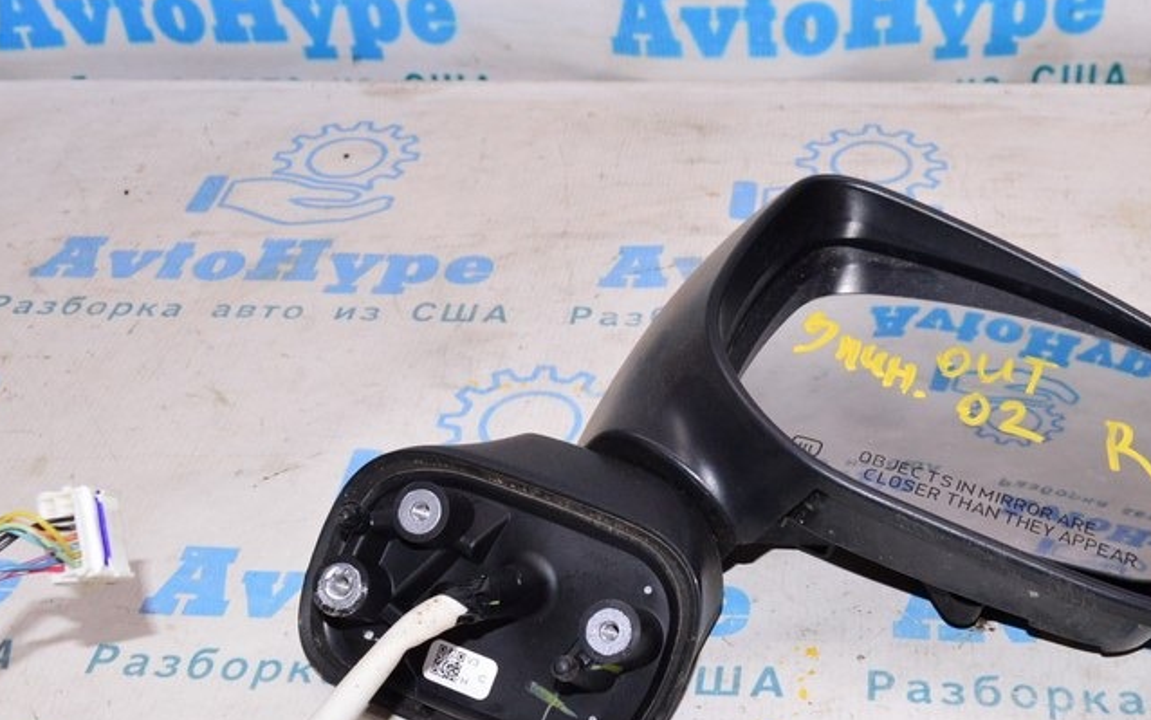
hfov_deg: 40.6
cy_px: 492
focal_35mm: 49
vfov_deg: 26.2
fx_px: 1537
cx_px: 763
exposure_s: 1/160
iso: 1600
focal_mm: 20
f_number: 8
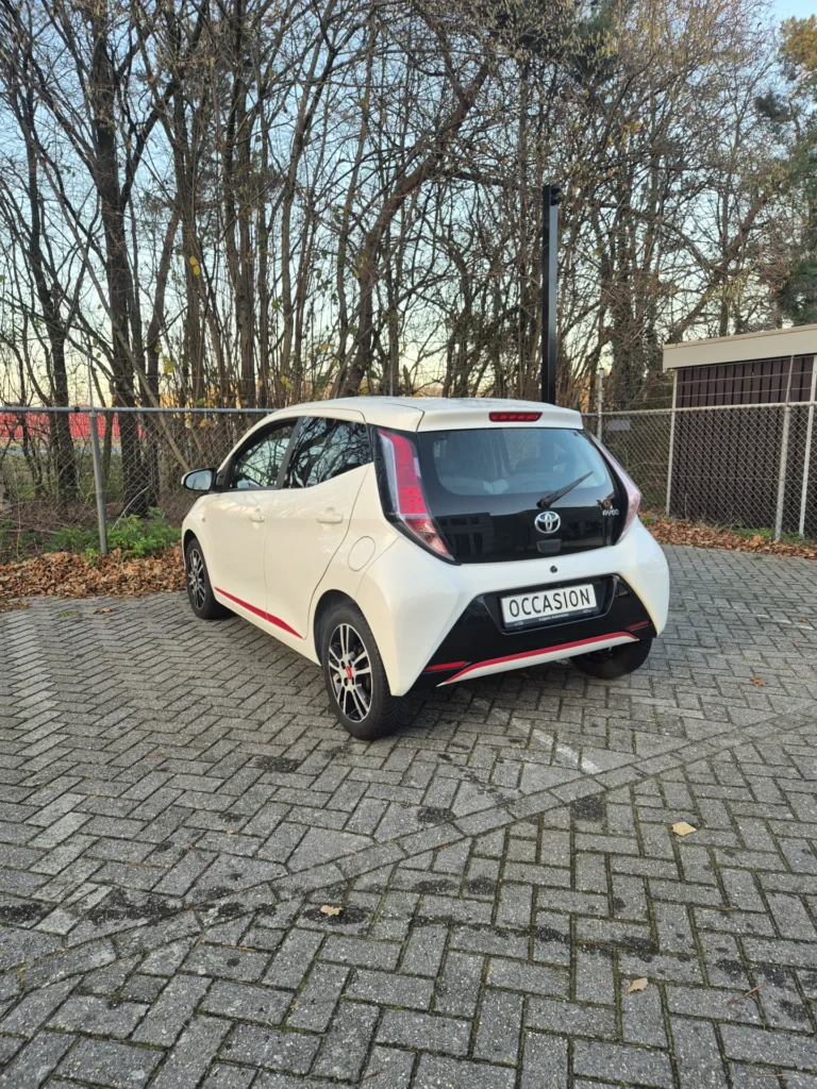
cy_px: 544
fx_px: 724
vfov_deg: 73.9
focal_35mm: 23
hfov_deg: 58.9
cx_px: 408
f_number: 1.8
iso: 64
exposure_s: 1/180
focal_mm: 5.4
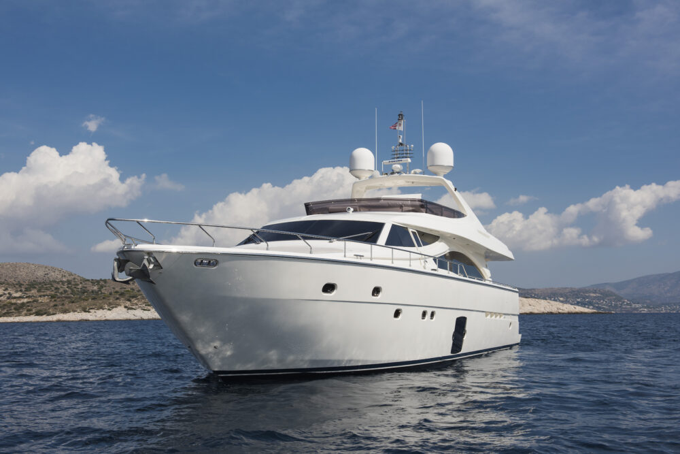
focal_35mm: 44
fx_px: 831
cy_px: 227
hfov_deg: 44.5
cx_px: 340
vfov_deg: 30.5
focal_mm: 44
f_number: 14
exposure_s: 1/250
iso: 200
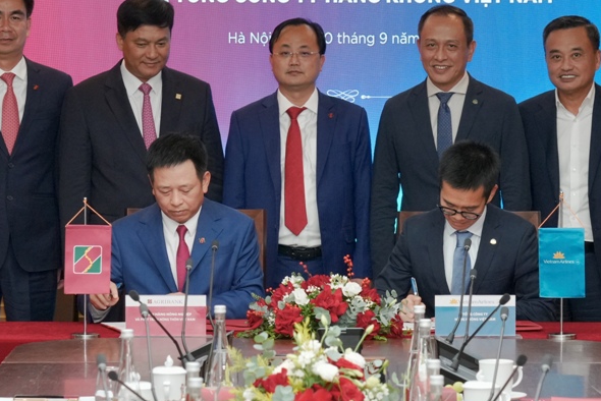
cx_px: 342
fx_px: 2288
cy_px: 168
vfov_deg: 10.0
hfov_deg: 15.0
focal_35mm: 137
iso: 1000
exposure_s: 1/160
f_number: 5
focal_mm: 79
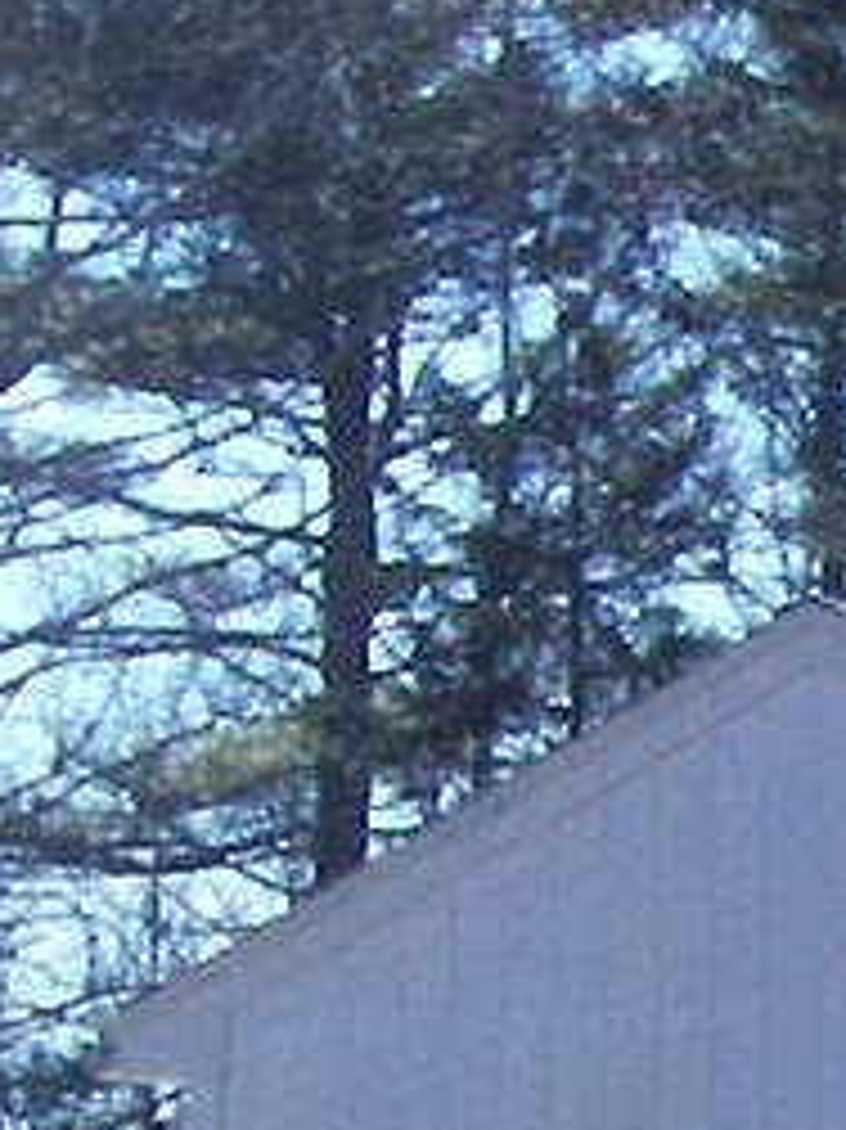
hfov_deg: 4.1
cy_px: 1702
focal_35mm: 352
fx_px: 11480
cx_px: 2768
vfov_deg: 5.6
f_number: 6.1
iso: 80
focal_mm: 8.7
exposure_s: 1/272
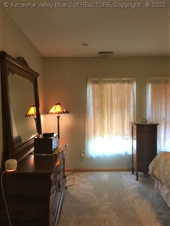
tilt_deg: -1.2
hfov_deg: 48.2
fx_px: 190
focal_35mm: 29
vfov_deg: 61.7
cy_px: 113
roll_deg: +1.4
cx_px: 85
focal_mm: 4.15
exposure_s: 1/30
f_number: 2.2
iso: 160
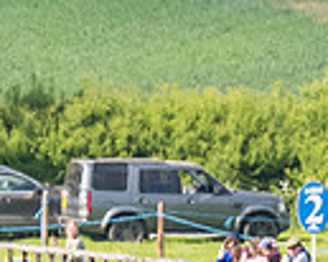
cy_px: 373
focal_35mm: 2021
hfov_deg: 1.0
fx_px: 19604
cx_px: 1065
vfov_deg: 0.8
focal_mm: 165
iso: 400
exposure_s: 1/2000
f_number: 5
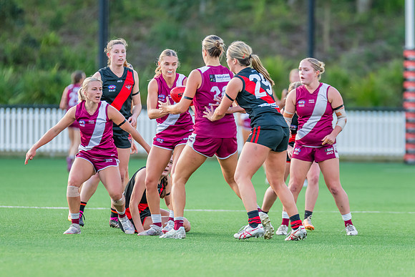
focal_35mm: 483
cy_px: 134
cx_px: 190
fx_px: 5571
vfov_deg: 2.8
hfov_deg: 4.3
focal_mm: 360
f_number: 4
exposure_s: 1/1000
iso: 1400
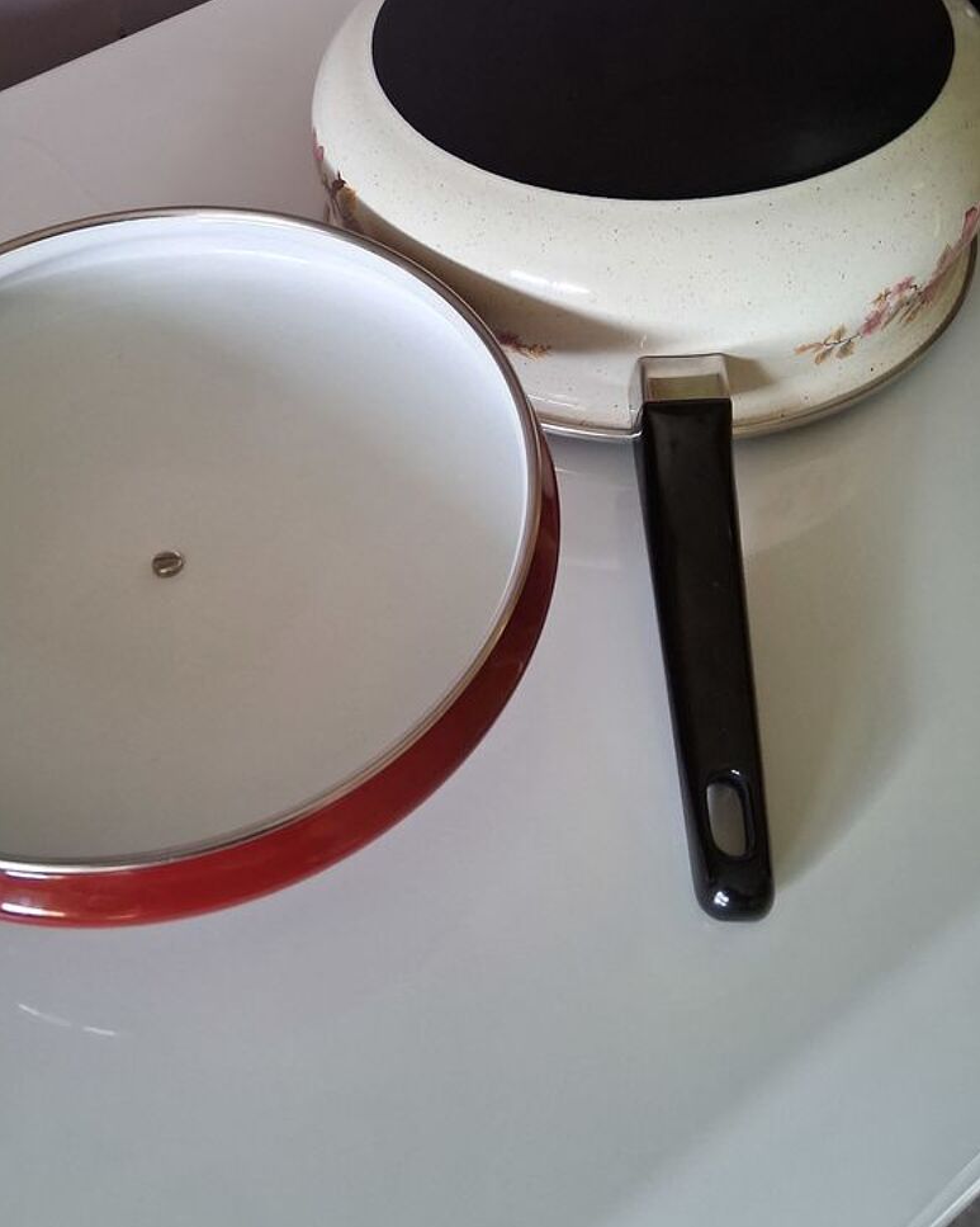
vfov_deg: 50.9
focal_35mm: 35
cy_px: 437
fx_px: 1270
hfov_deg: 41.8
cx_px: 349
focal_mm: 3.98
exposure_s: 1/60
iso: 320
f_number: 1.8
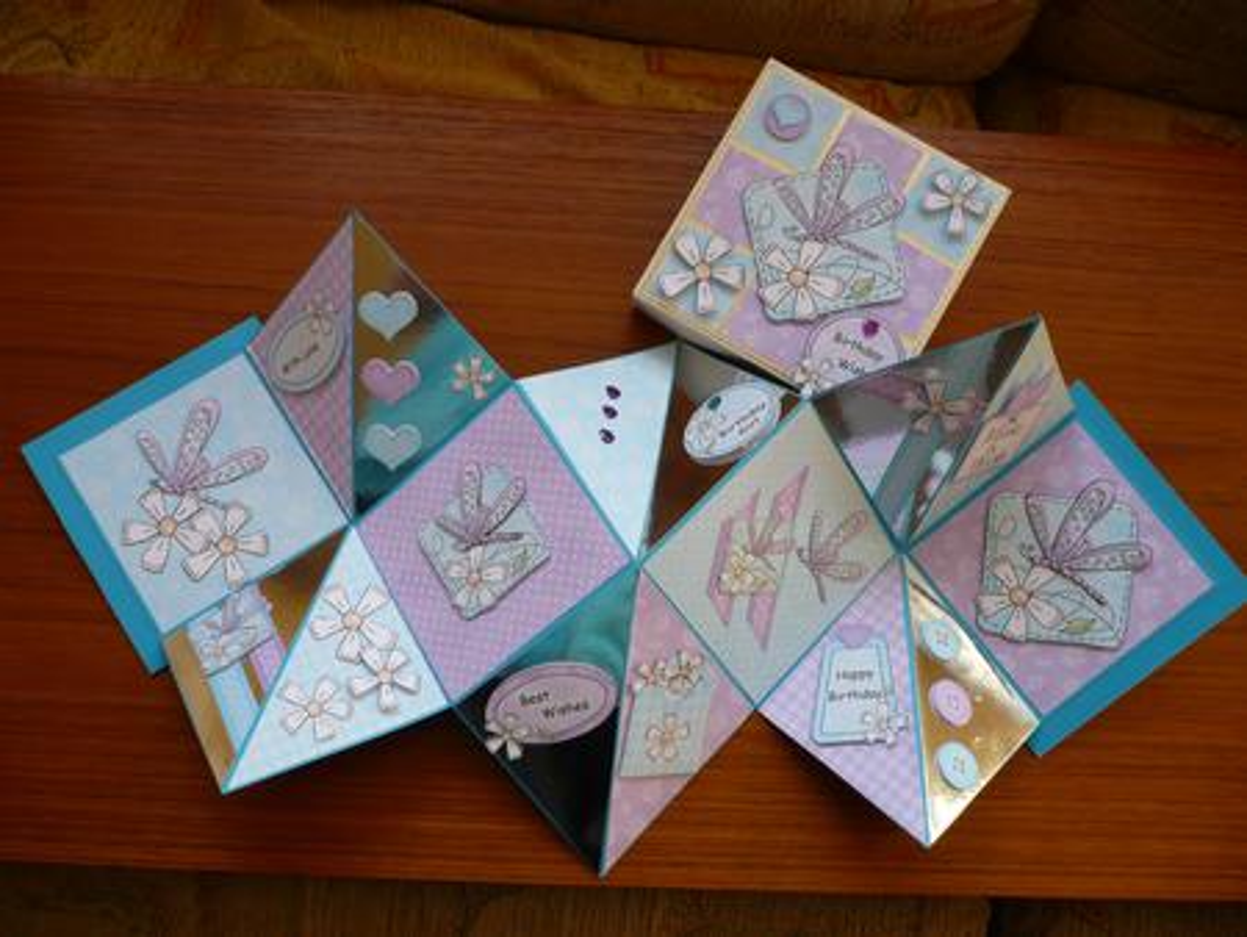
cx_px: 624
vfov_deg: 40.7
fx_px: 1262
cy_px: 468
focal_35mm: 35
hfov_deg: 52.6
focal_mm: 5.8
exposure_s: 1/100
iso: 100
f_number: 2.8
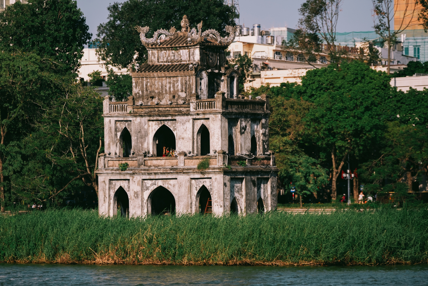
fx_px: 2057
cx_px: 214
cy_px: 143
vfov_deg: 7.9
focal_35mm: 173
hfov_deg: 11.9
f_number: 2.8
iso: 100
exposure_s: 1/2700
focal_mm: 115
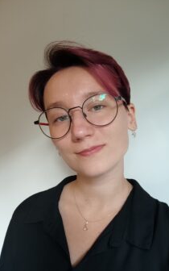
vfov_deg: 82.3
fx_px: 155
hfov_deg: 57.2
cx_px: 91
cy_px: 133
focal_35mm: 21
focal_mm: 3.27
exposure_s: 1/50
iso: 101
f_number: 2.45
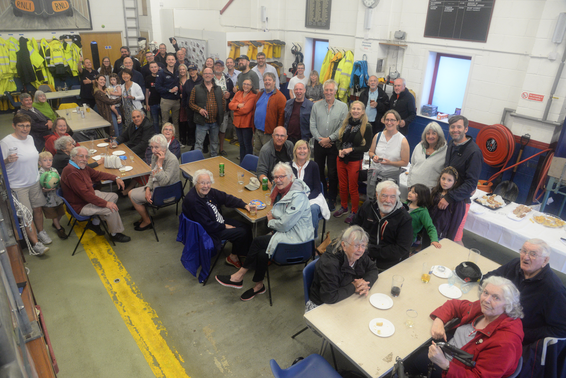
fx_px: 377
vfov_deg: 53.2
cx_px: 283
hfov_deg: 73.7
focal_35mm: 24
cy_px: 189
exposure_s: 1/80
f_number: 6.3
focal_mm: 24
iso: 3200
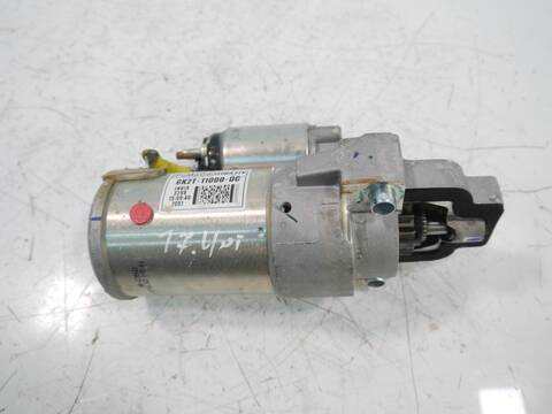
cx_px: 276
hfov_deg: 63.4
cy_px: 207
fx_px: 446
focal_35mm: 28
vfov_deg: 49.7
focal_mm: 14
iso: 800
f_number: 3.5
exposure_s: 1/125
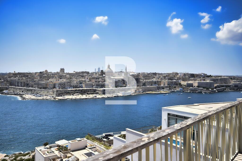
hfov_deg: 61.9
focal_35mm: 30
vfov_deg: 43.6
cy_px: 80
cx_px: 121
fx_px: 202
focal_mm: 20
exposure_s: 1/160
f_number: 8
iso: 100
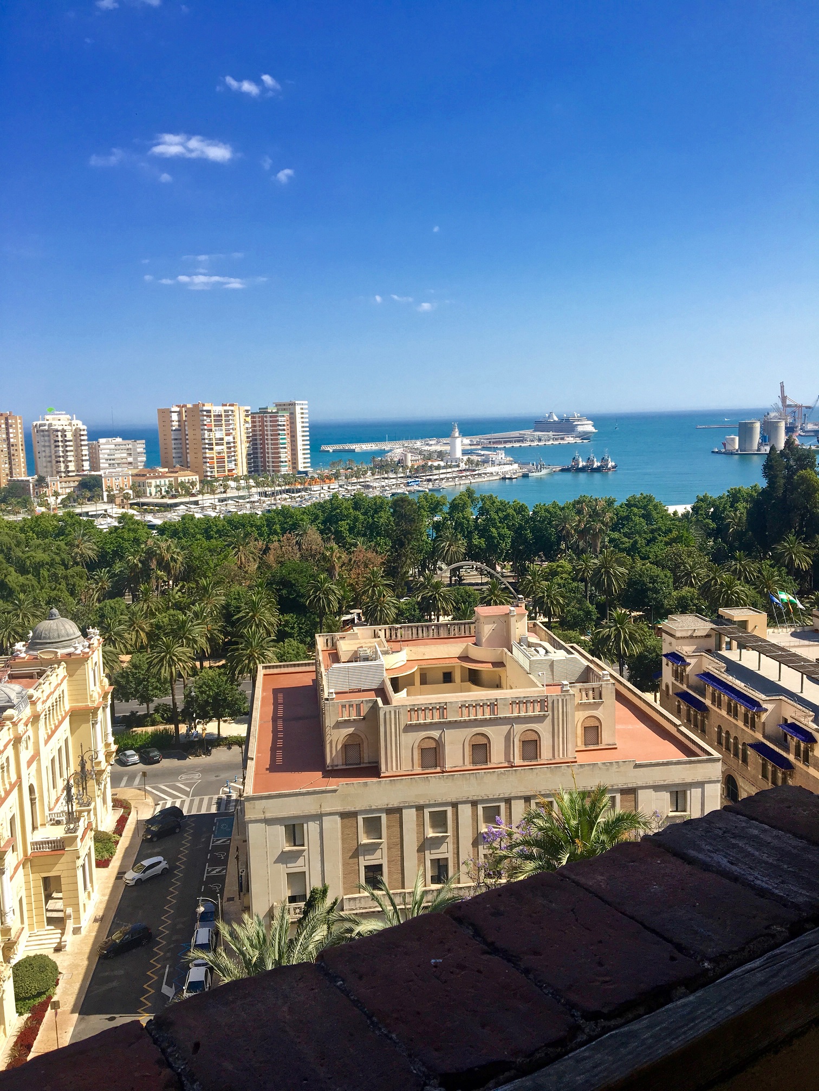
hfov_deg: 48.2
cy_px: 546
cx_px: 410
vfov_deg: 61.7
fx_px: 915
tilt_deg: -6.8
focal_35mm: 29
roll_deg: +0.8
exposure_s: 1/1374
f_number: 2.2
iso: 25
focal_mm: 4.15
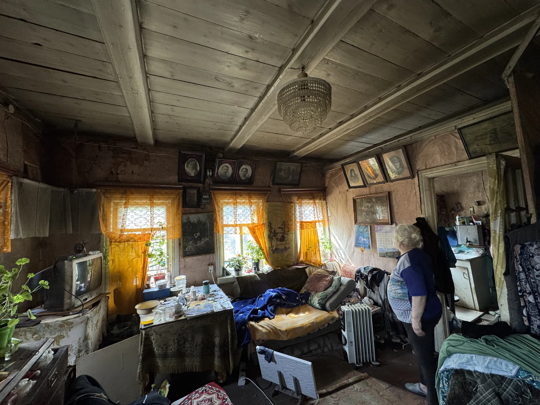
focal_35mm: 14
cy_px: 202
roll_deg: +2.1
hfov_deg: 102.1
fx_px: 218
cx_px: 270
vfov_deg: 85.7
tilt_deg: +5.5
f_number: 2.2
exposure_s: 1/50
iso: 250
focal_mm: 2.22
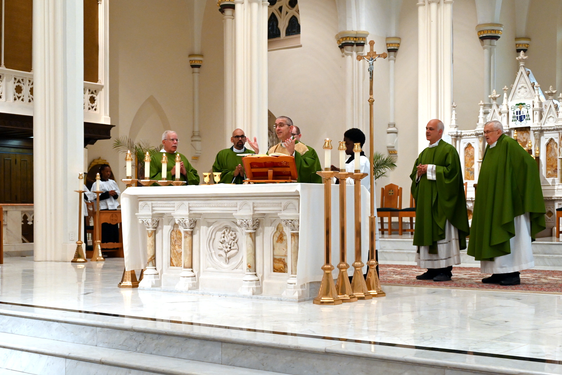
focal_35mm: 46
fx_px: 718
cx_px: 281
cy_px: 188
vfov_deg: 29.3
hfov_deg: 42.7
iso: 4000
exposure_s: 1/125
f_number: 5.3
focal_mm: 46
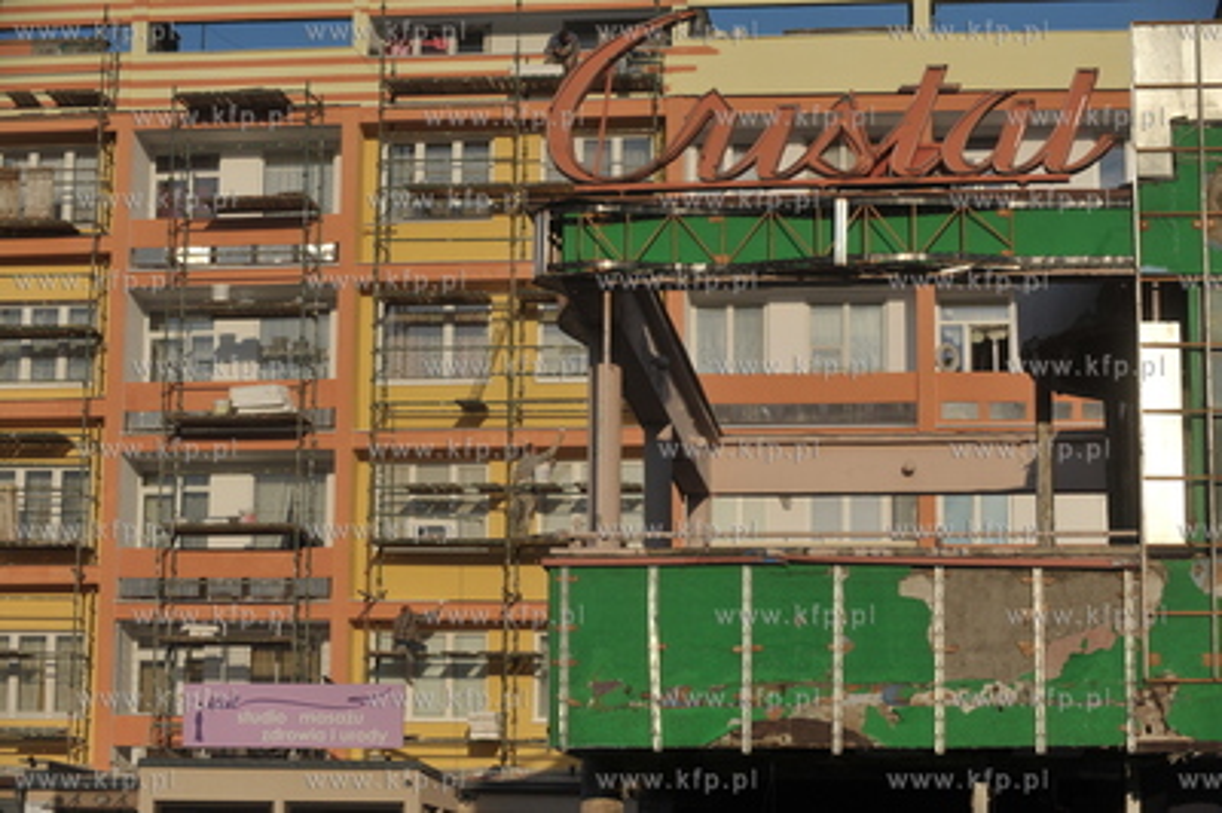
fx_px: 3052
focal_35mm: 90
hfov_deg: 22.6
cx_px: 611
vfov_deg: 15.2
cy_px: 406
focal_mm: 90
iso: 500
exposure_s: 1/4000
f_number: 8
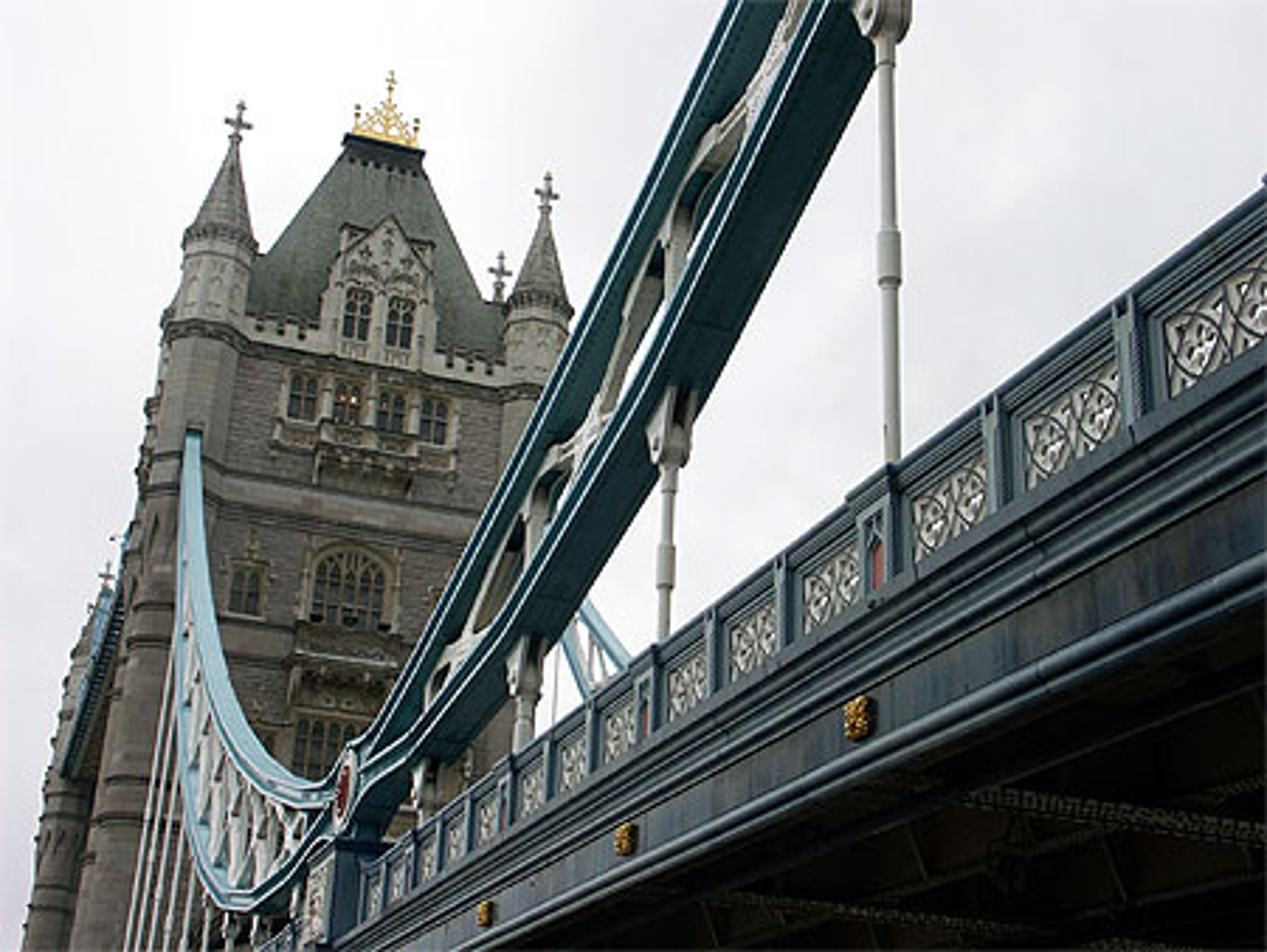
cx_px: 634
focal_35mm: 46
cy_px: 476
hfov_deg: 41.2
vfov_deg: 31.5
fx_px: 1685
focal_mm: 11.76
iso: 64
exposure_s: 1/160
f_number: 5.6
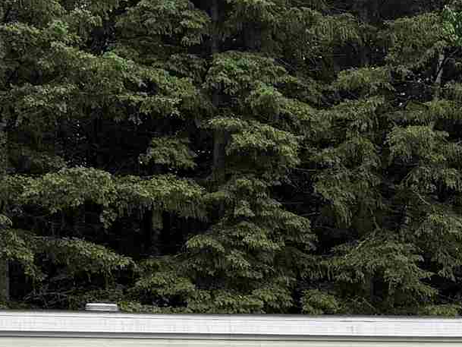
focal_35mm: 121
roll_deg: +2.0
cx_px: 370
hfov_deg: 16.2
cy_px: 472
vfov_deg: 11.9
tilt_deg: +7.4
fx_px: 1615
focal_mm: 6.76
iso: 80
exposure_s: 1/1139
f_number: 1.78
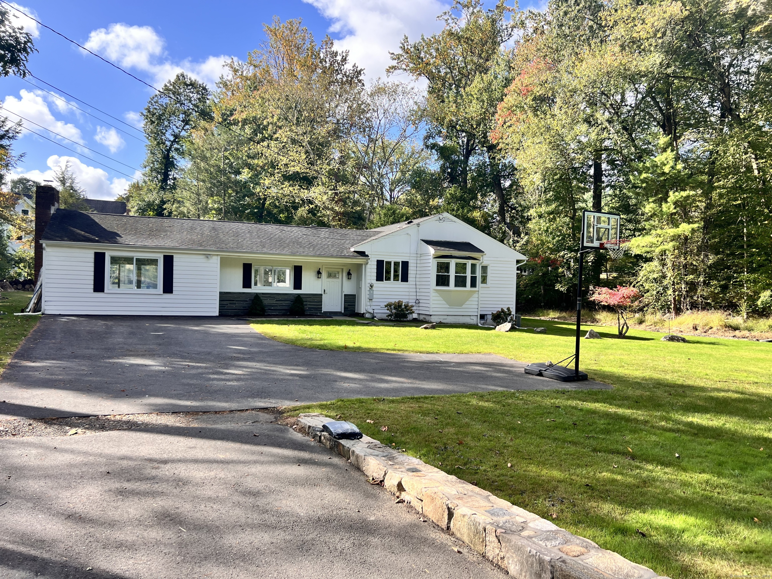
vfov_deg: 53.1
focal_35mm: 26
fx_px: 580
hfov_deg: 67.3
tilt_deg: -0.2
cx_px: 386
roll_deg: -1.3
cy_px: 290
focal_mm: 5.7
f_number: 1.5
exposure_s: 1/1183
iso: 50
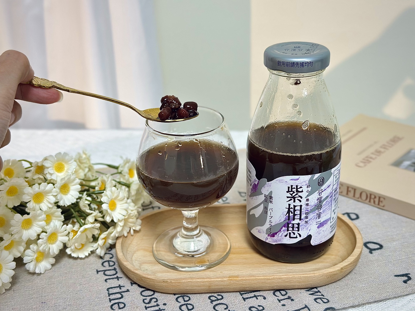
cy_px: 156
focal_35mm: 48
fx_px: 575
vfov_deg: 30.3
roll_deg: +0.7
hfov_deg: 39.7
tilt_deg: -24.7
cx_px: 208
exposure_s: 1/120
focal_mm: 6.86
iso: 160
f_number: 1.78
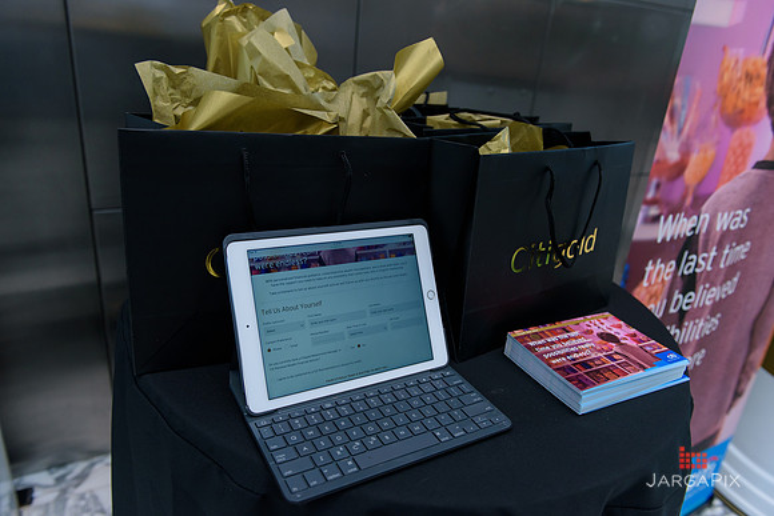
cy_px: 258
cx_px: 387
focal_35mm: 26
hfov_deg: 69.4
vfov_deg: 49.6
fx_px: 559
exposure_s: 1/320
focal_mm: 26
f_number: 3.2
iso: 800
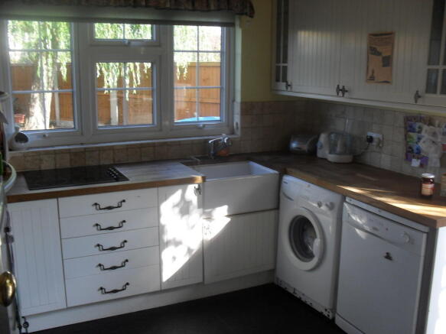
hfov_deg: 52.6
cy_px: 167
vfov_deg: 40.7
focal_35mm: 35
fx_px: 451
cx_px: 223
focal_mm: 6.3
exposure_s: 1/45
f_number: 3.2
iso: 100
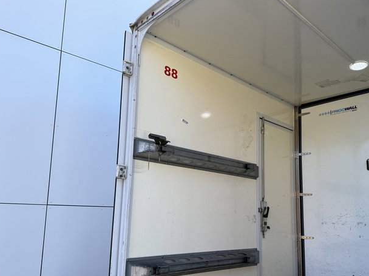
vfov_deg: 46.5
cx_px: 222
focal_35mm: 30
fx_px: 320
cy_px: 168
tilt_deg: +7.7
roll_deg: -1.4
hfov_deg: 59.5
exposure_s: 1/992
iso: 80
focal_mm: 6.76
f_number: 1.78
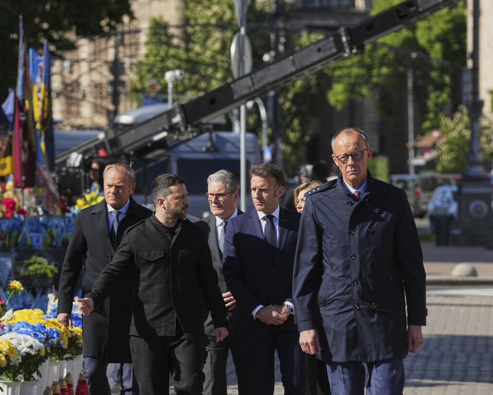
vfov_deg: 5.2
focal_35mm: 295
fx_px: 4303
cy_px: 248
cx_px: 242
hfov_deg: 6.6
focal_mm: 200
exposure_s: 1/1600
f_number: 5.6
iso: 160
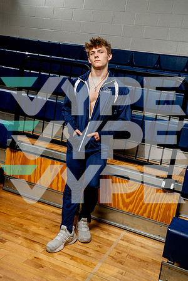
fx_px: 305
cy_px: 140
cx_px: 94
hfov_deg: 34.2
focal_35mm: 39
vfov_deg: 49.6
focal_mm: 39
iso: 320
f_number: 8
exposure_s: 1/250
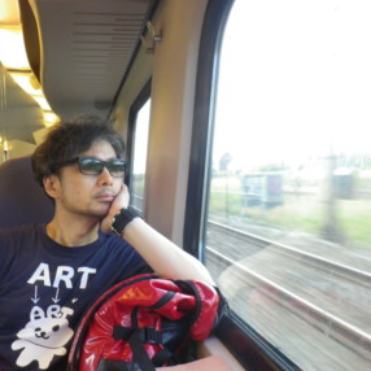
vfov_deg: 42.7
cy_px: 218
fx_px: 473
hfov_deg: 41.4
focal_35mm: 39
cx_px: 87
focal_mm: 5
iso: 200
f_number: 3.2
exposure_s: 1/50
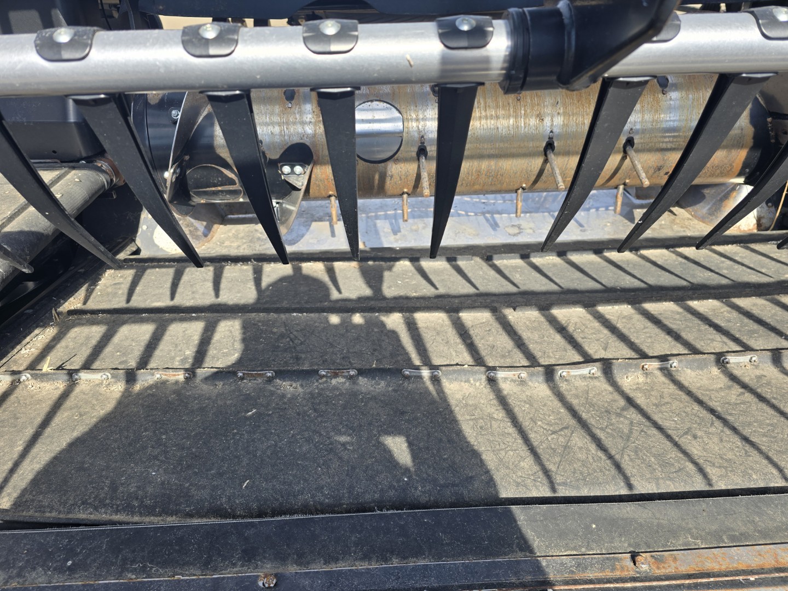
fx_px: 524
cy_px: 296
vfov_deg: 58.9
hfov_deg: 73.9
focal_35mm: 23
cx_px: 394
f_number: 1.7
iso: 12
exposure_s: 1/398
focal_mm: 6.3
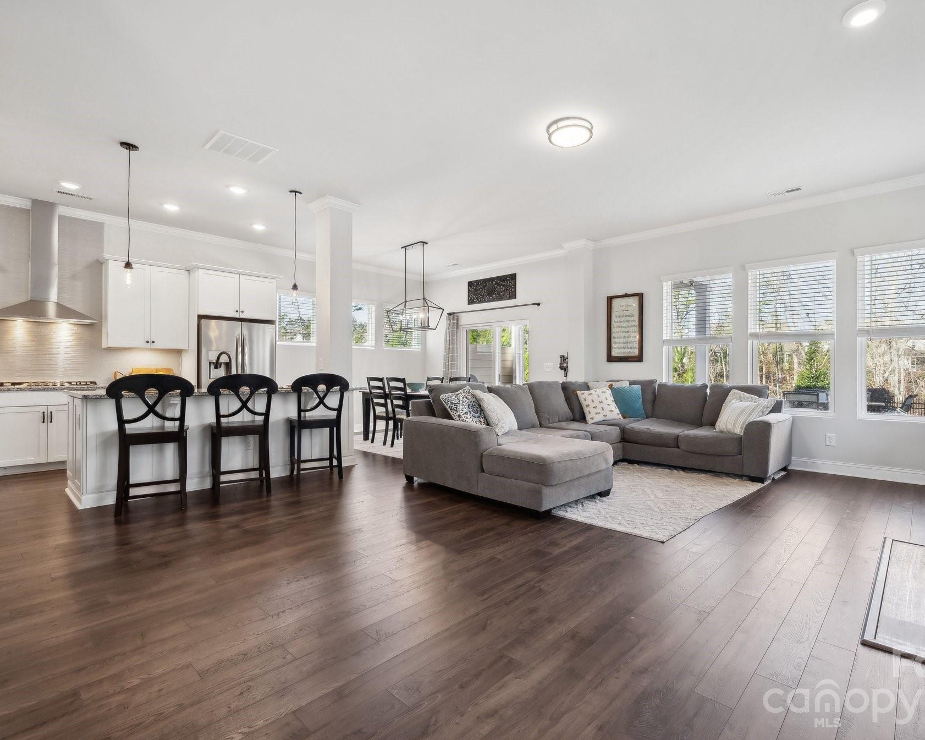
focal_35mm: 16
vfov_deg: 80.4
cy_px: 373
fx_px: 438
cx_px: 511
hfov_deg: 92.8
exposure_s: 1/20
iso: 160
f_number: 7.1
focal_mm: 14
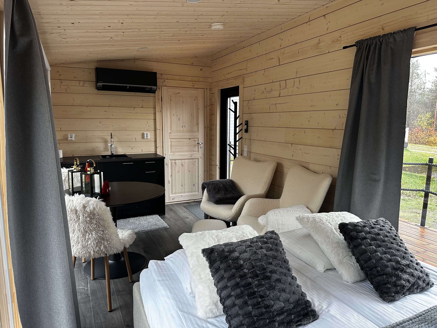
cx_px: 218
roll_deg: -0.1
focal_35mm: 24
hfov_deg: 71.6
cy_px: 164
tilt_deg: -7.8
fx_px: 303
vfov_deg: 56.8
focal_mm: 6.86
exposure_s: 1/121
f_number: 1.78
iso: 200
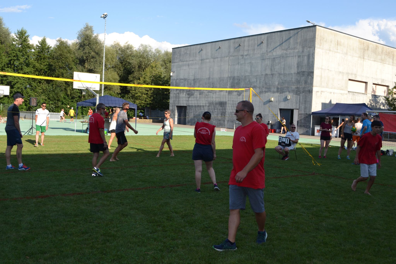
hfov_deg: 53.1
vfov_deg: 36.9
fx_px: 396
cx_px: 198
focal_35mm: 36
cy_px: 132
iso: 100
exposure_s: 1/200
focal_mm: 24
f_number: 7.1
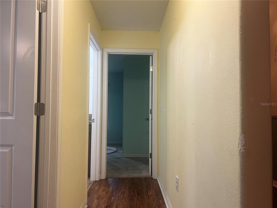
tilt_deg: +1.7
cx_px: 138
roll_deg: -0.2
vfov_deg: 53.1
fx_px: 208
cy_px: 104
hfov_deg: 67.3
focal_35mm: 26
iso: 160
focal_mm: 5.7
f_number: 1.5
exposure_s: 1/60
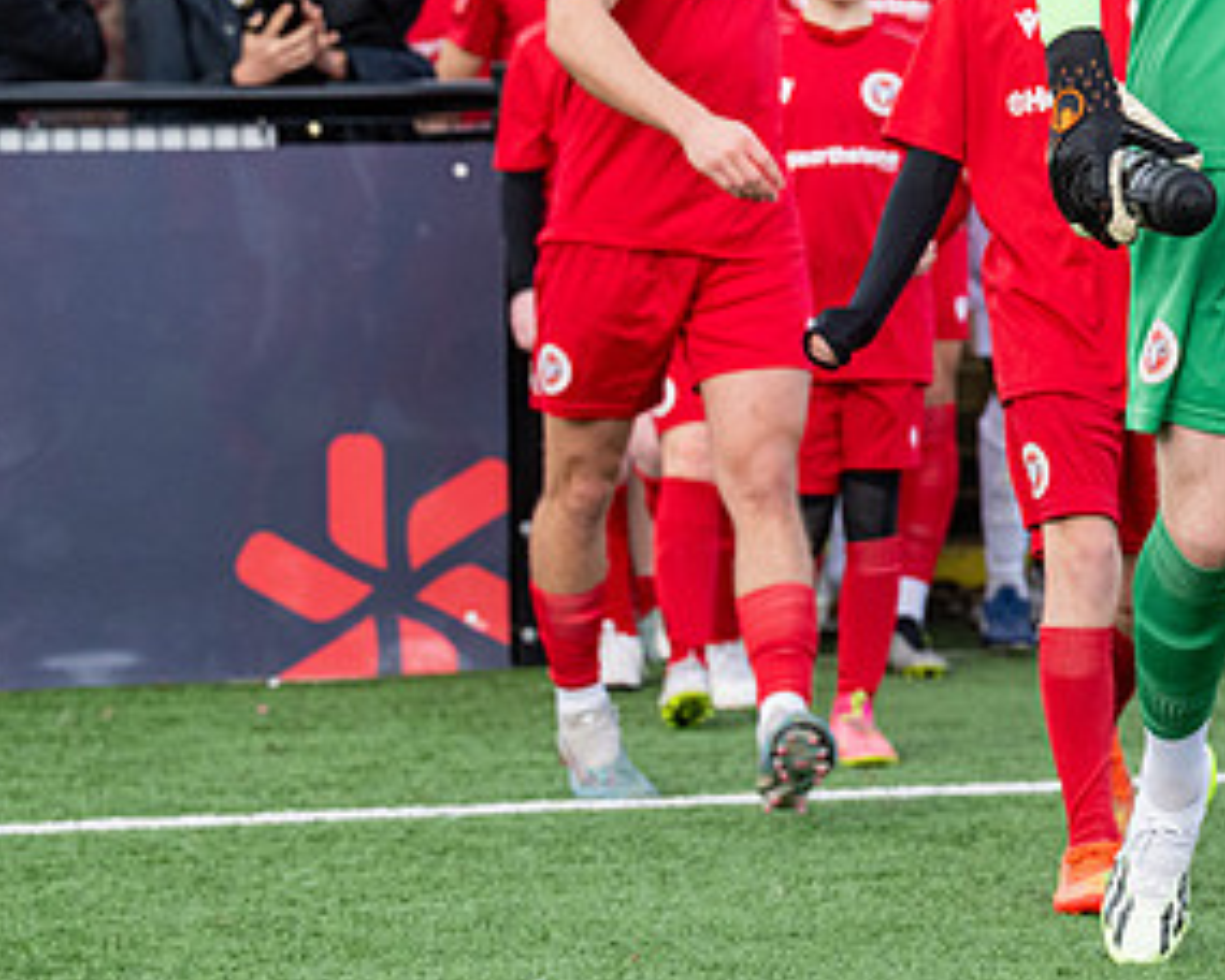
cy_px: 198
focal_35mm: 202
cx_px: 1512
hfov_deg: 9.4
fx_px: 7324
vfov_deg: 7.6
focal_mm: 77
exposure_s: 1/1600
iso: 800
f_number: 4
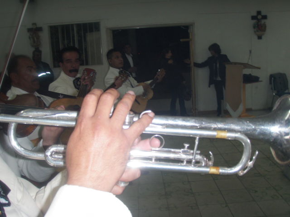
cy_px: 108
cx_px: 145
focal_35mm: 38
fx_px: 318
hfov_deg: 49.0
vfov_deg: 37.7
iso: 100
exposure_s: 1/30
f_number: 3.5
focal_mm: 6.7
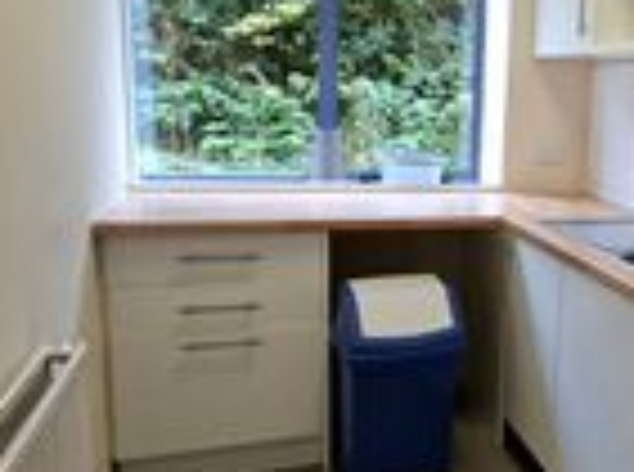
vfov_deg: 38.5
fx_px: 676
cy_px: 229
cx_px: 598
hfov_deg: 44.5
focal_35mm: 37
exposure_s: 1/50
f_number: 2.2
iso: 80
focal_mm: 1.74
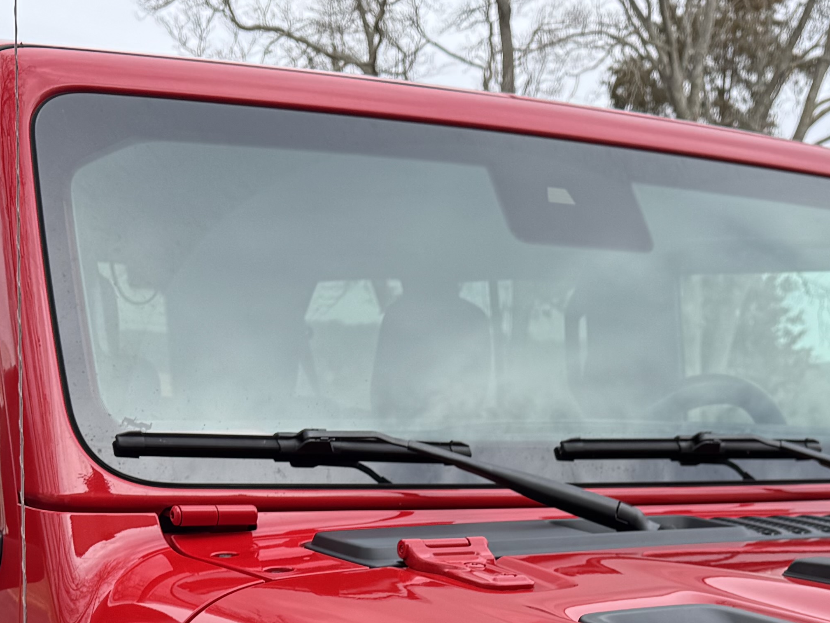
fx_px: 1630
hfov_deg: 28.5
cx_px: 506
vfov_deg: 19.8
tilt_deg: -15.3
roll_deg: -3.0
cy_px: 820
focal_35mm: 68
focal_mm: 6.76
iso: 80
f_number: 1.78
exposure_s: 1/1456
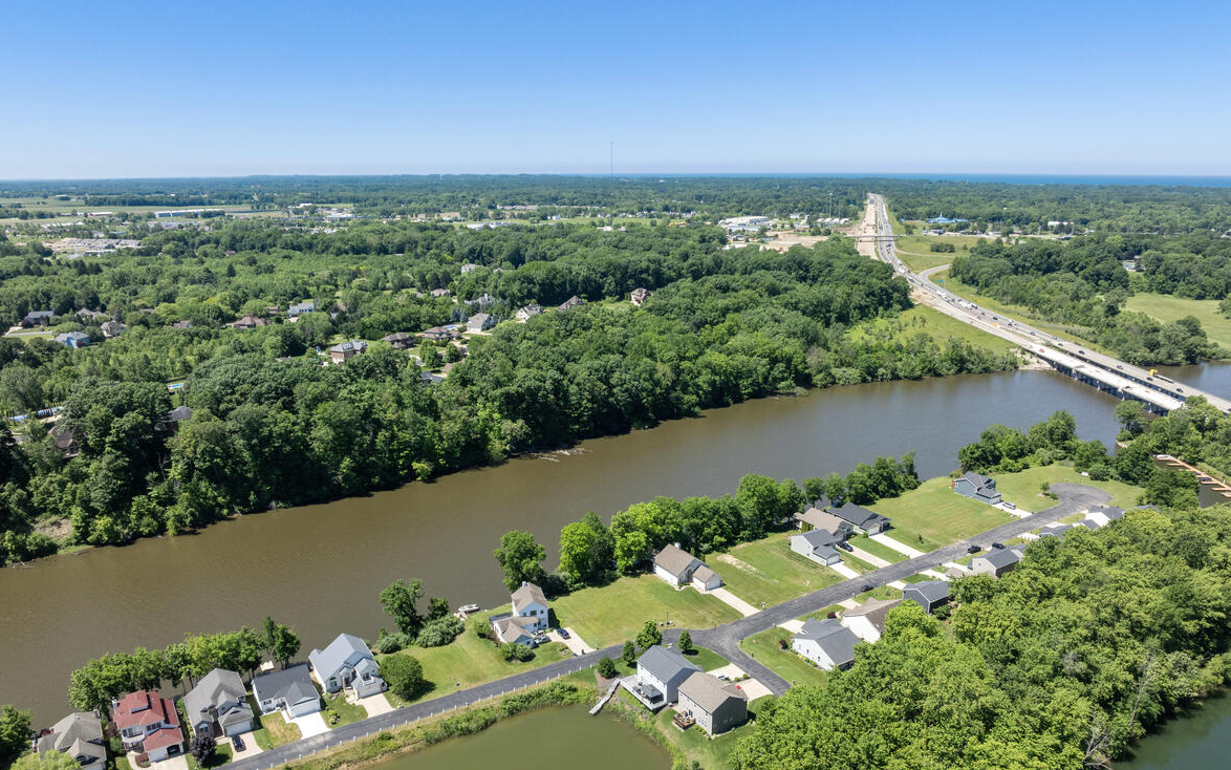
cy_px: 461
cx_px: 619
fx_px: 872
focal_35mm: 26
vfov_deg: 47.3
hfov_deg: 70.4
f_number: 8
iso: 100
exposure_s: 1/320
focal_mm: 12.29
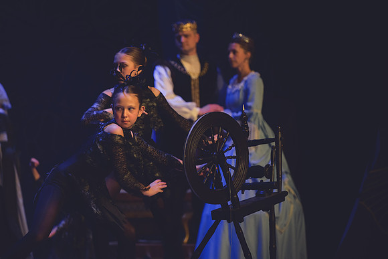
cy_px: 130
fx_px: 1455
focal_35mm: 135
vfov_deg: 10.2
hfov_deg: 15.2
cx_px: 194
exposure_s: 1/320
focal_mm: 135
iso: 5000
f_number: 2.8
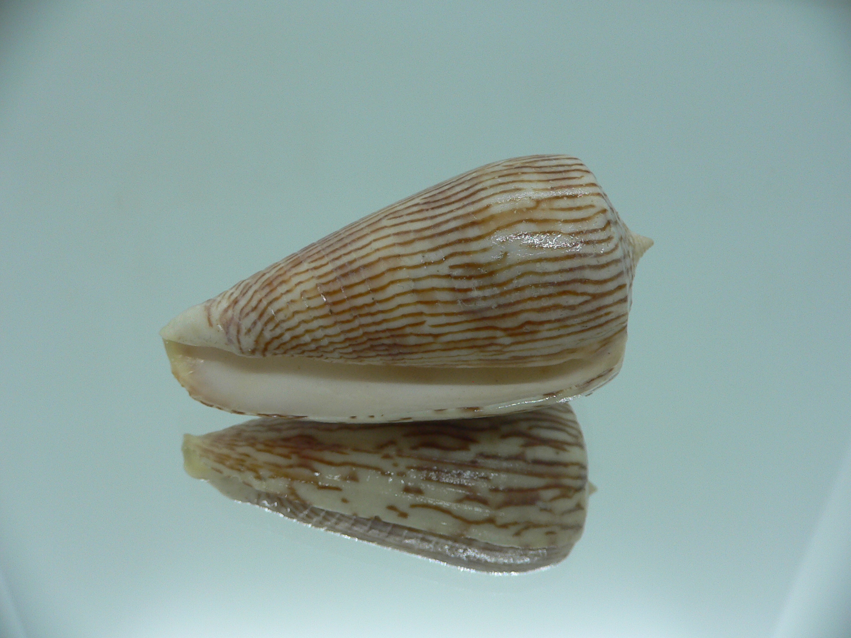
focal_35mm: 35
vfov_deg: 40.7
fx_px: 860
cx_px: 426
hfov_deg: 52.6
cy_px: 319
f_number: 2.8
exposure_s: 1/60
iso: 80
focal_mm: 4.6
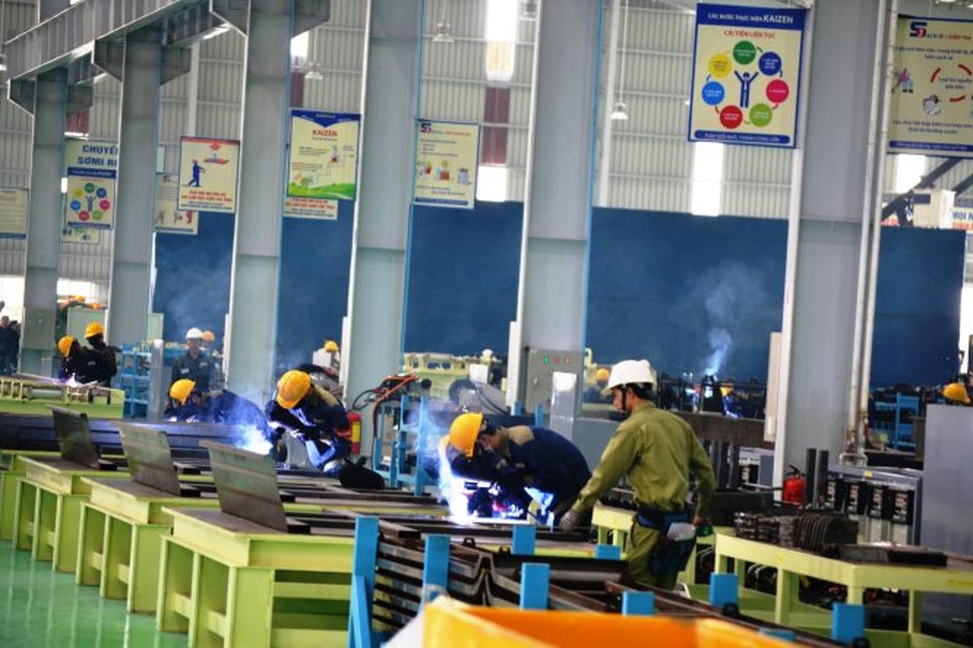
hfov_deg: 13.0
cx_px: 486
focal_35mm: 158
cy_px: 324
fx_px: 4256
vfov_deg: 8.7
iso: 400
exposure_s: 1/80
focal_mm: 105
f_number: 4.5
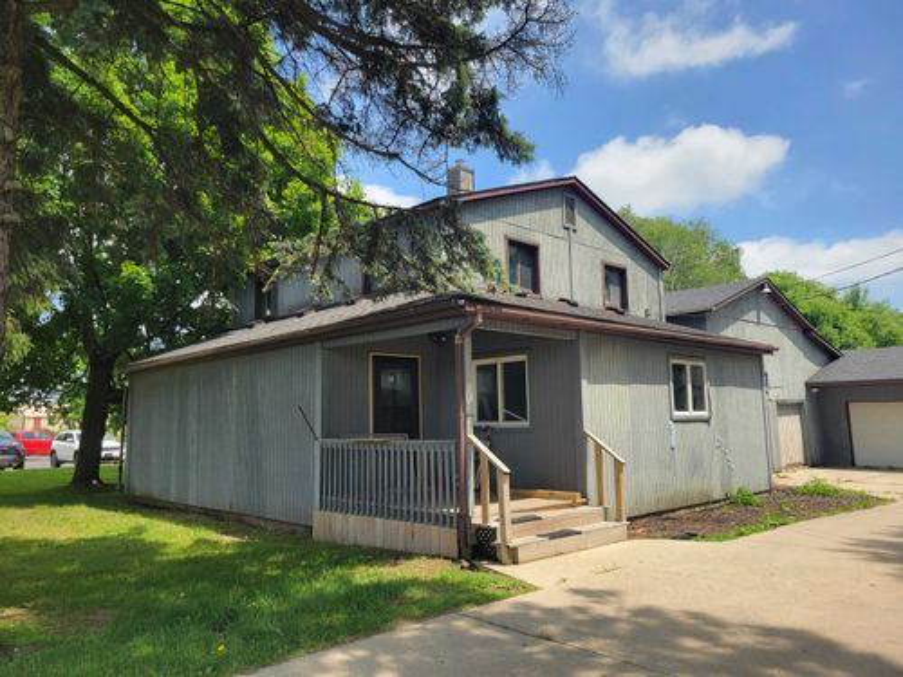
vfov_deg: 53.1
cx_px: 452
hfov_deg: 67.3
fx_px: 678
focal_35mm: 26
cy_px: 338
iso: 40
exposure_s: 1/1314
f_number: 1.8
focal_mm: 5.4
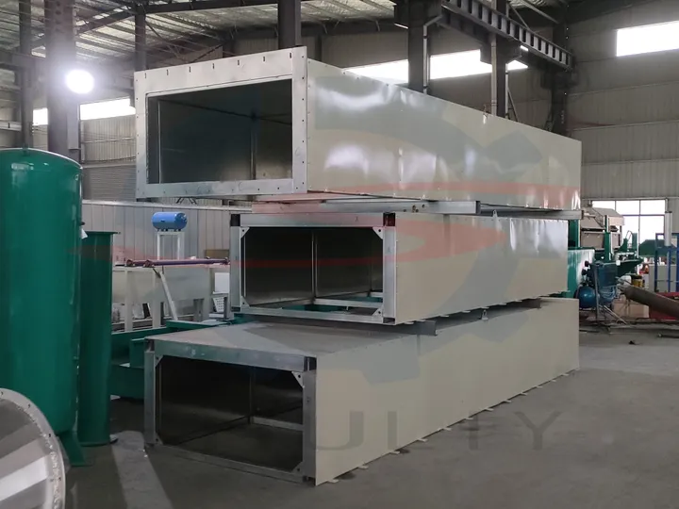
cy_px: 254
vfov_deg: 51.4
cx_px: 340
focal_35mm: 27
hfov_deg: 65.3
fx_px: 530
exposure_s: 1/33
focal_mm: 4.73
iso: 544
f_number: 1.7
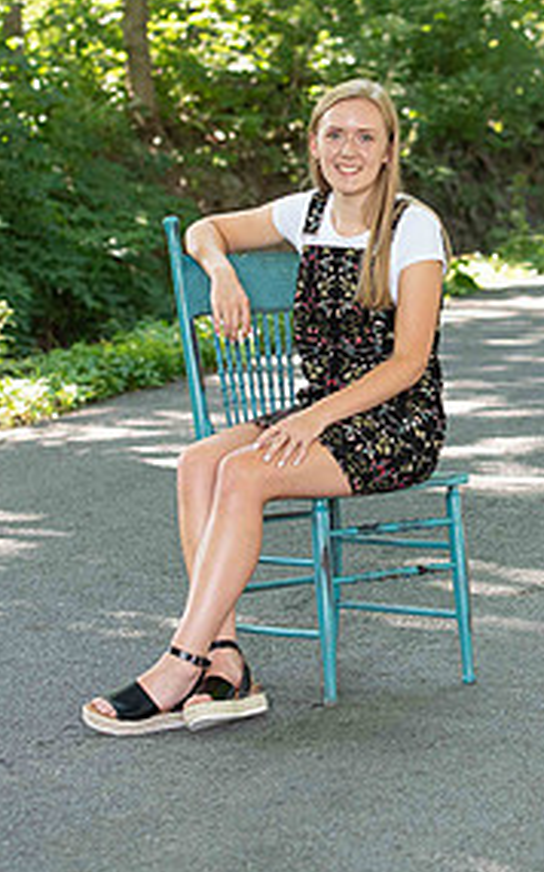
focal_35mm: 146
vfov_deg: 14.3
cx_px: 513
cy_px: 298
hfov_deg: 8.9
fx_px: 3465
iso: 640
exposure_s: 1/200
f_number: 3.5
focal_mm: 70
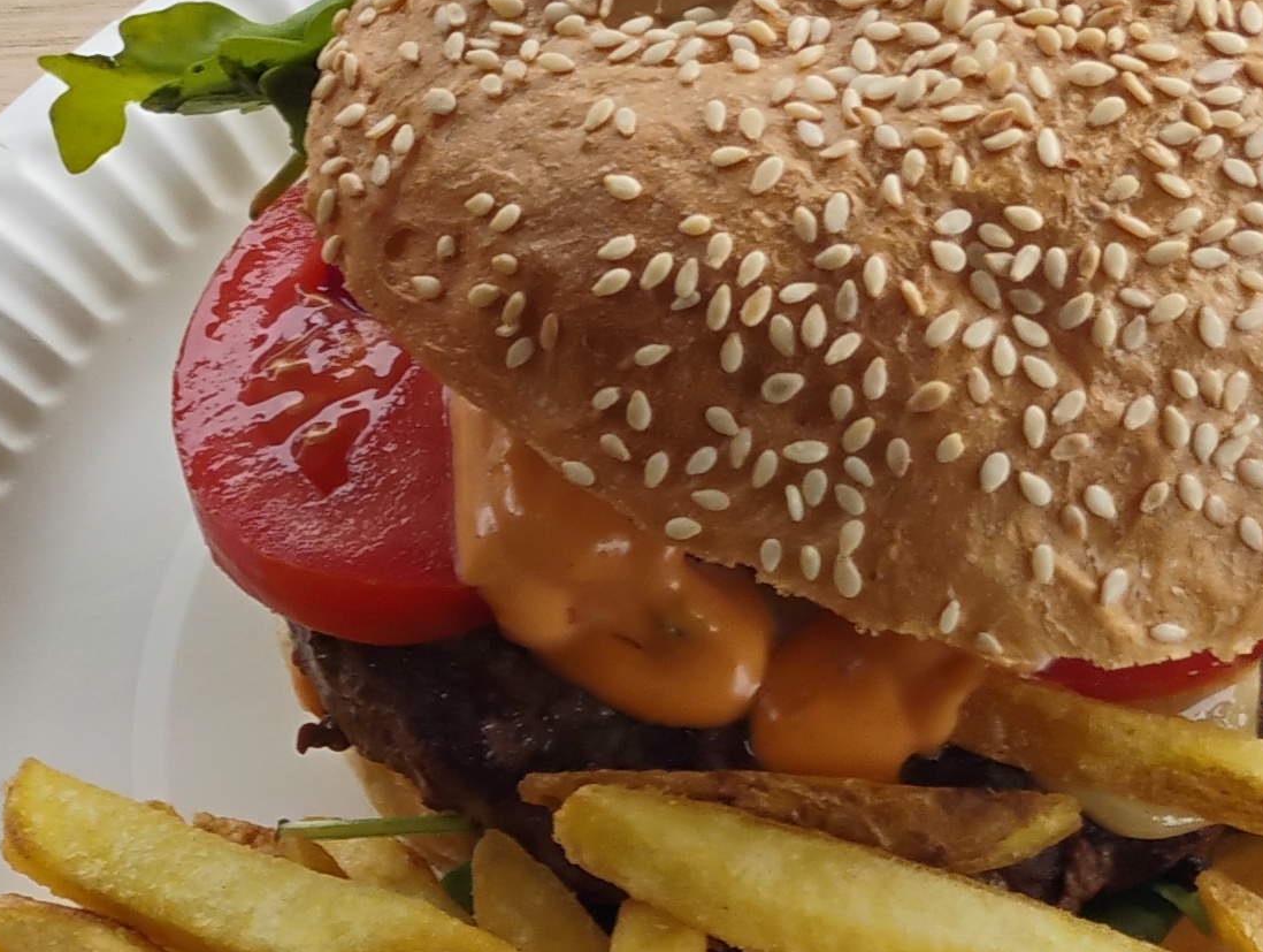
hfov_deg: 18.4
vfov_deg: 14.0
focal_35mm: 104
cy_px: 990
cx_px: 0
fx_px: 3800
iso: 127
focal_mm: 4.26
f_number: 1.8
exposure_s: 1/100
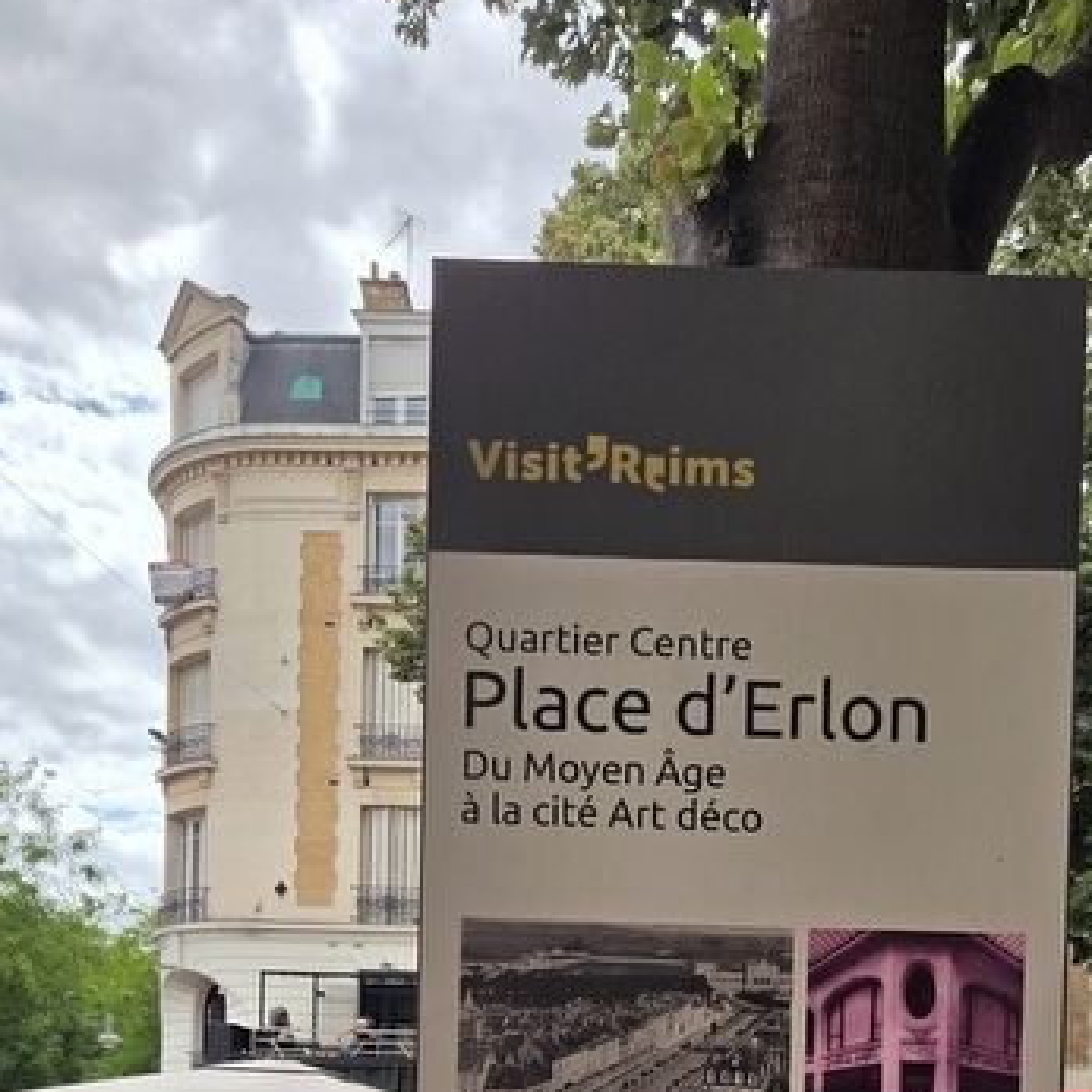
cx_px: 767
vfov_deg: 32.0
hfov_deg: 35.5
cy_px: 1190
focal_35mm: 47
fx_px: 1677
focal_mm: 5.4
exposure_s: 1/2198
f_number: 1.8
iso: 80
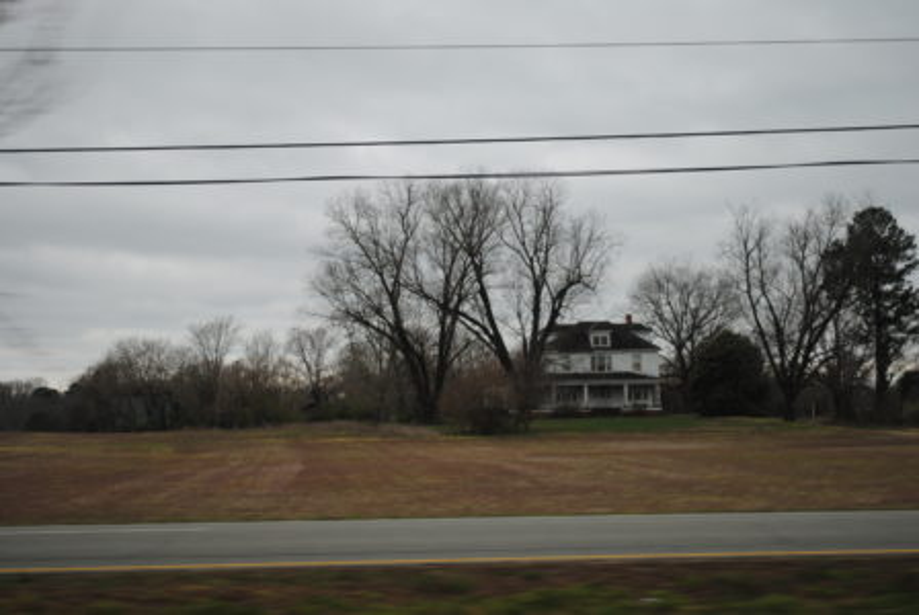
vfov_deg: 16.6
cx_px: 460
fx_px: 2109
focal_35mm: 82
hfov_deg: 24.6
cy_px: 308
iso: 140
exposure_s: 1/125
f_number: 5.6
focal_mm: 55
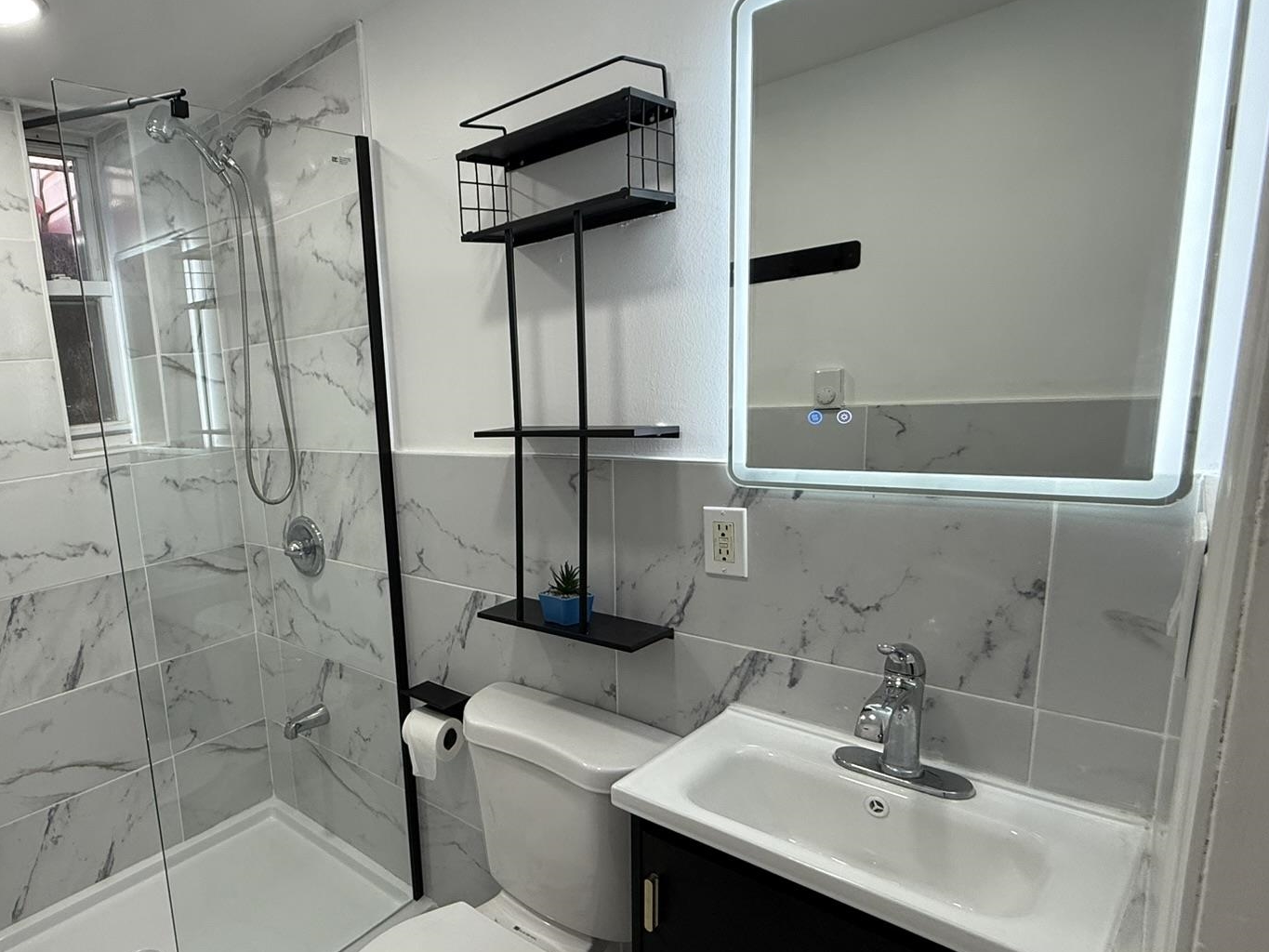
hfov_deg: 75.1
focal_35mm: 21
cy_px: 526
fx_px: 770
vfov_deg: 63.3
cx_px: 370
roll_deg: +4.2
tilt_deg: -11.0
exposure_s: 1/120
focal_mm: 2.22
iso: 125
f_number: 2.2
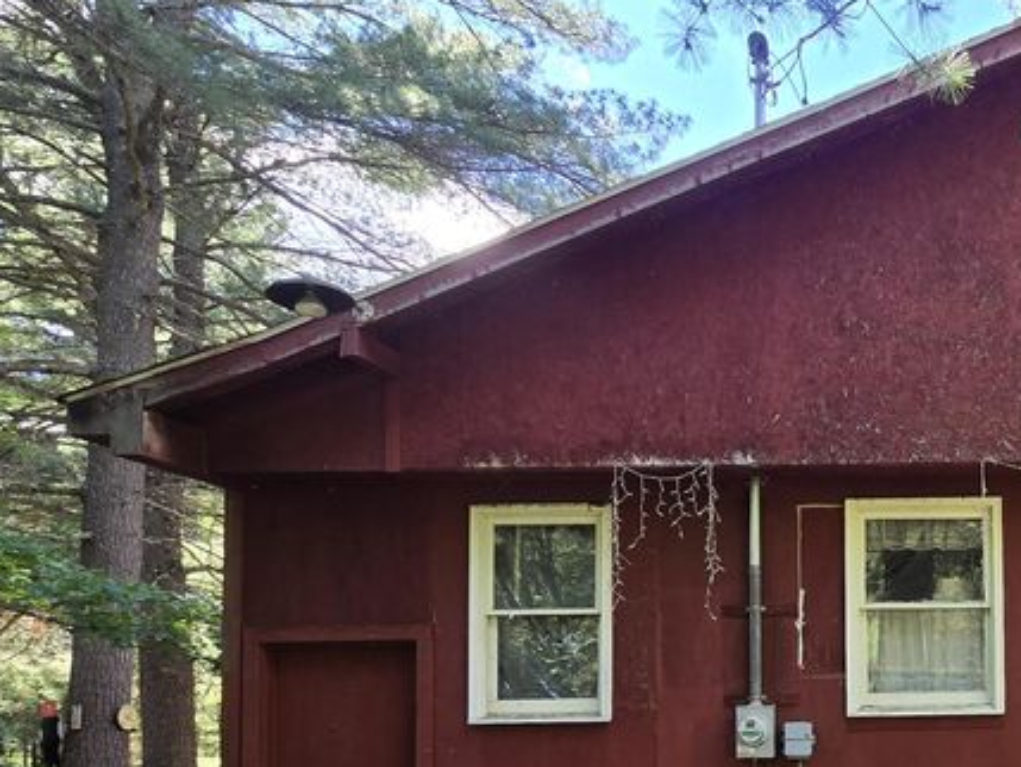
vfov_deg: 41.6
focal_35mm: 31
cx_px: 1009
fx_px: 915
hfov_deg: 48.6
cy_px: 698
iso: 50
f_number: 2.2
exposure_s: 1/174
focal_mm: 2.2
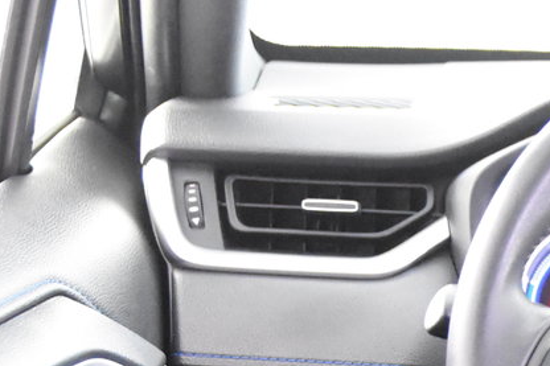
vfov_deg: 11.0
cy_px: 531
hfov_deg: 16.3
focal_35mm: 120
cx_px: 690
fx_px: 1833
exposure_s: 1/40
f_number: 3.2
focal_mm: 26
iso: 12800
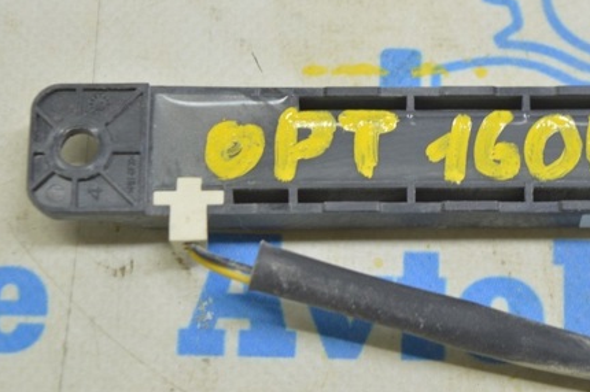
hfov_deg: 16.6
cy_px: 116
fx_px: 2010
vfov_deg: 11.1
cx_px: 416
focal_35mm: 123
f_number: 5.6
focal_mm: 55
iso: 400
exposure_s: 1/20
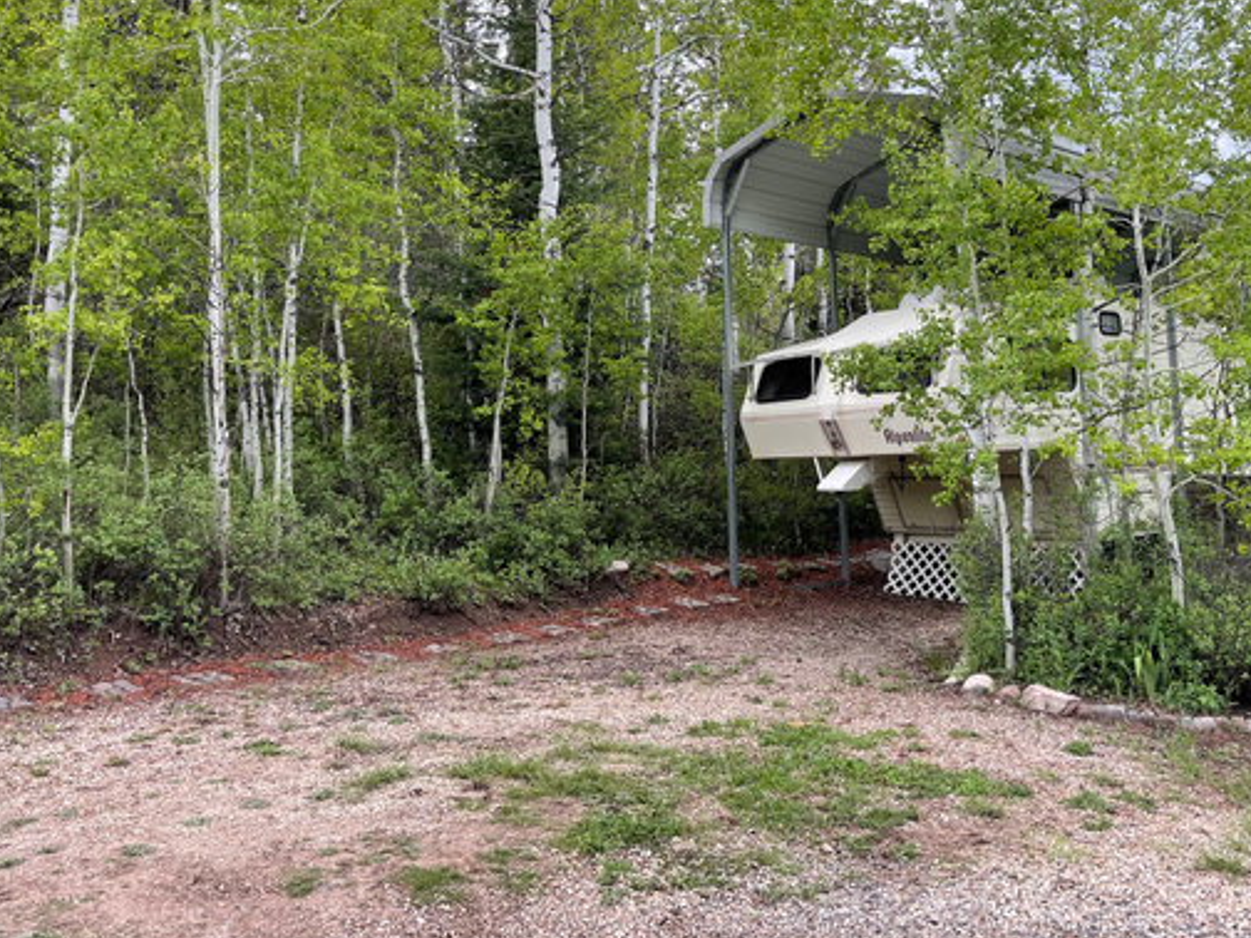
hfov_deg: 55.0
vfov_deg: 42.6
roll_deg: +1.9
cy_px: 347
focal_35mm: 33
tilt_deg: +4.3
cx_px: 740
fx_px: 1193
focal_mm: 5.1
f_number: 1.6
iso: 32
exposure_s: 1/368
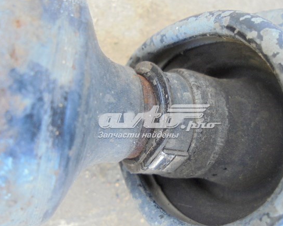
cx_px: 158
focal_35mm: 30
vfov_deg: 48.5
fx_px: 251
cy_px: 120
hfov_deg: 58.6
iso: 320
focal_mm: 4.6
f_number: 3.5
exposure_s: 1/40
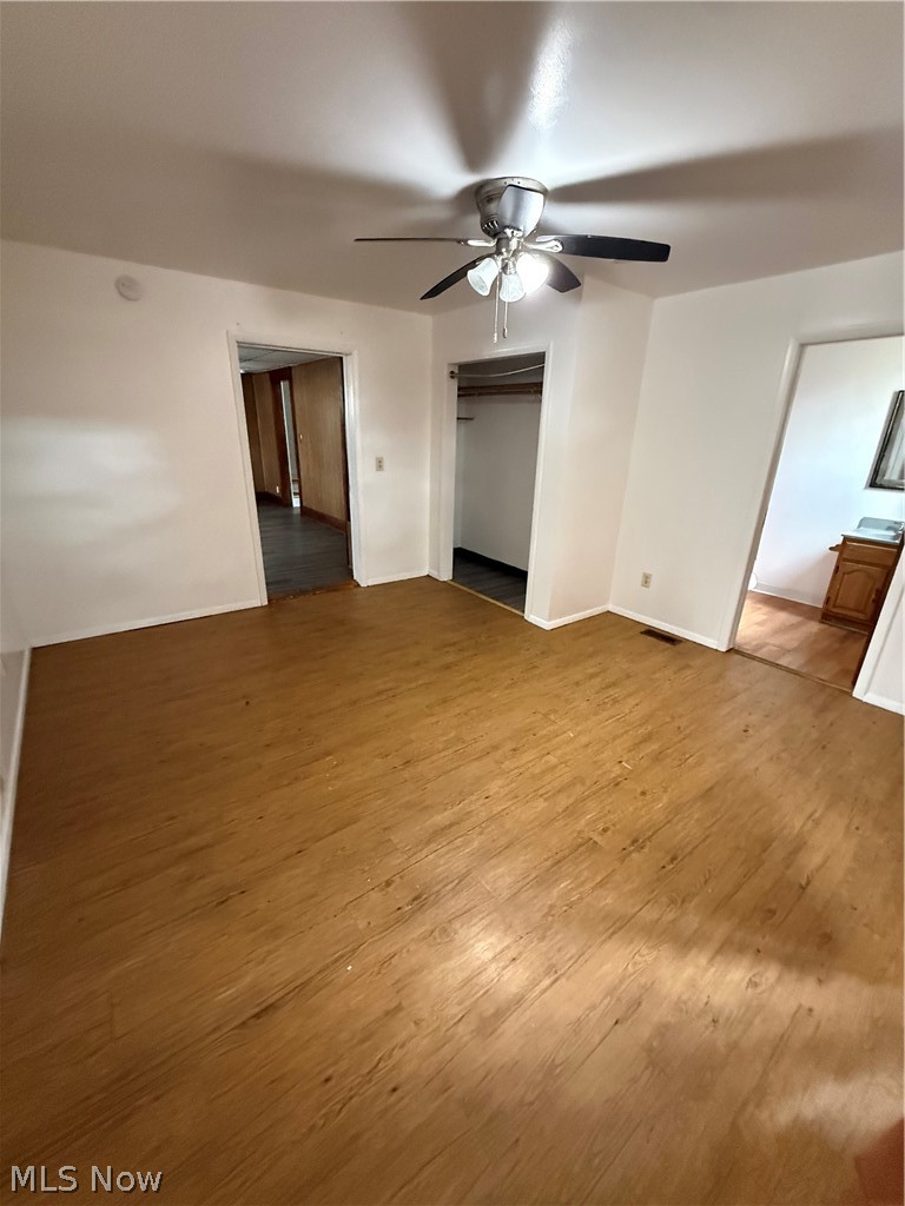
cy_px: 603
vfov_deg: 102.1
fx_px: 488
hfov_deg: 85.7
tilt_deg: -18.6
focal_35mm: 14
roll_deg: -1.7
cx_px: 452
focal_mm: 2.22
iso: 1250
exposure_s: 1/60
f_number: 2.2
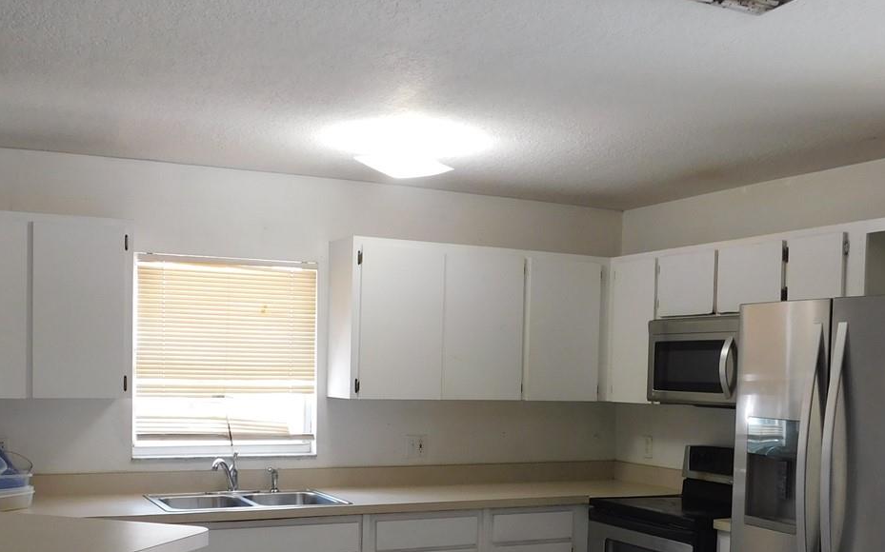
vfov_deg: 29.9
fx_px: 1013
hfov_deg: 47.1
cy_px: 431
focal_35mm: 42
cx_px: 393
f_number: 3
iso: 125
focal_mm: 4
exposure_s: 1/40
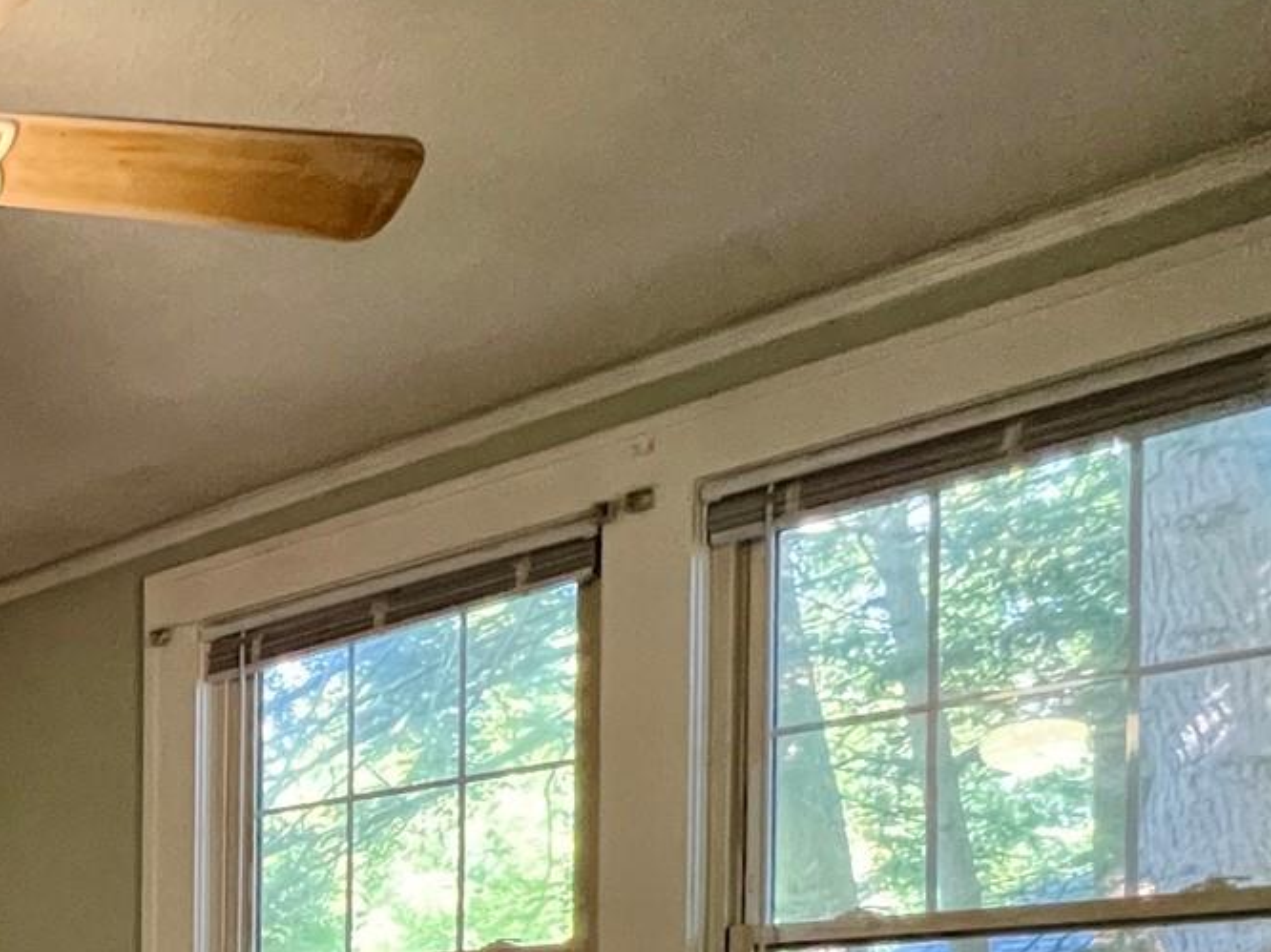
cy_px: 1137
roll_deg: -0.3
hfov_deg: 32.2
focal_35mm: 40
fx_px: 1468
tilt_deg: -2.2
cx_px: -464
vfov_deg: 30.6
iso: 500
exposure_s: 1/60
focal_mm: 1.57
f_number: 1.8
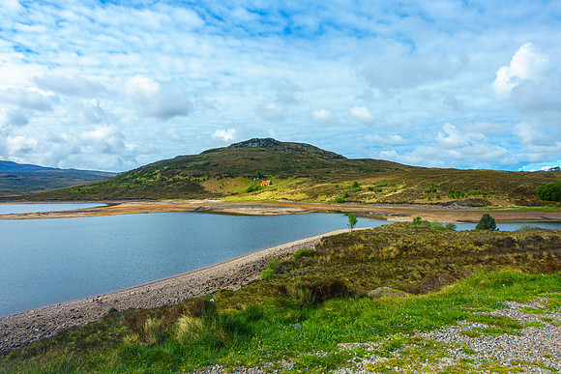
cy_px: 187
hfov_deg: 73.7
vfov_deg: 53.2
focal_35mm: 24
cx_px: 280
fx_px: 374
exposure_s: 1/250
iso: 125
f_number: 7.1
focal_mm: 8.8
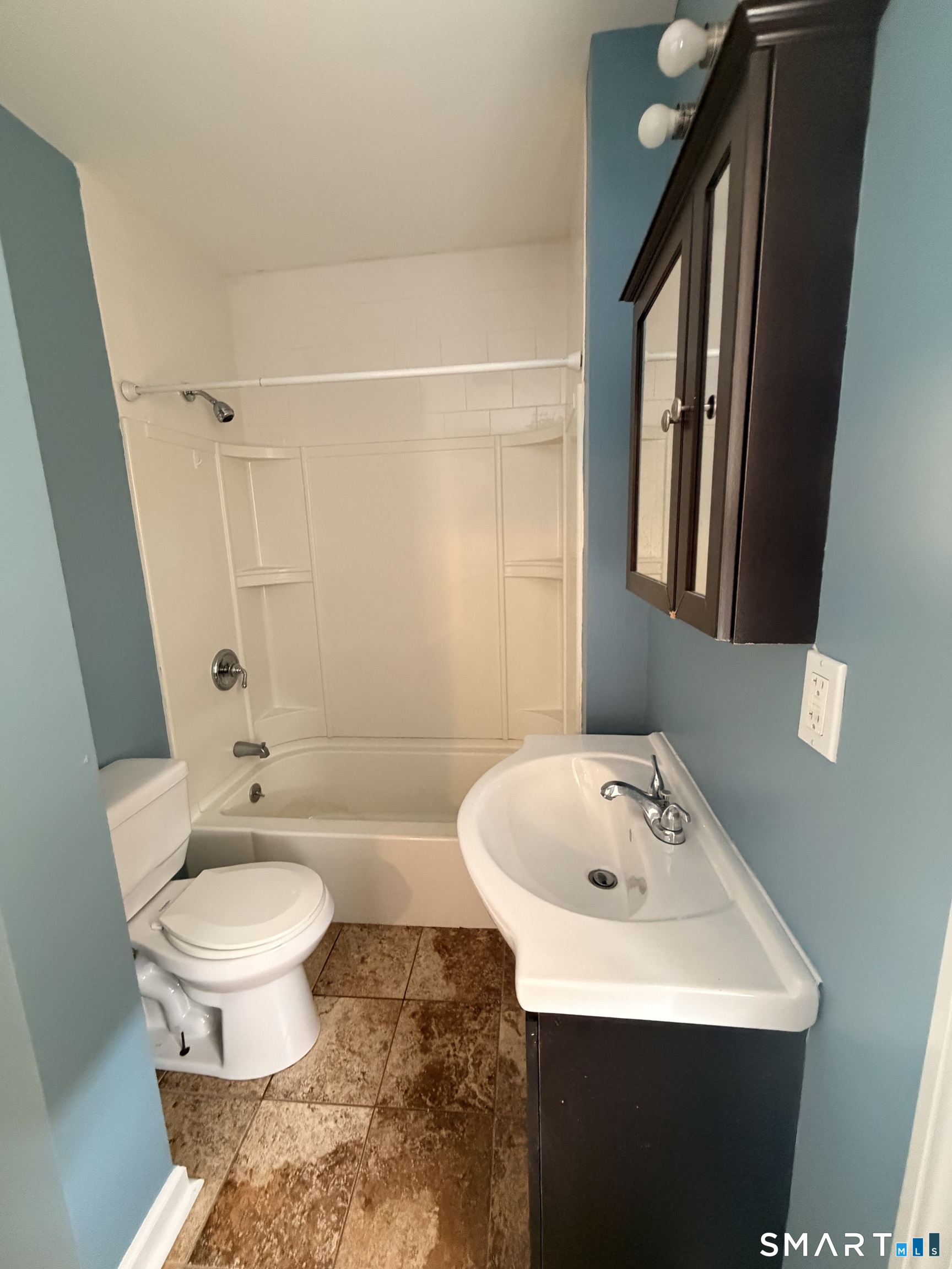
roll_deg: +2.5
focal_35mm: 14
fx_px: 513
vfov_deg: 102.1
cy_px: 634
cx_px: 476
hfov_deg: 85.7
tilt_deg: -10.2
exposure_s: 1/60
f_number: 2.2
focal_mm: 2.22
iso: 640
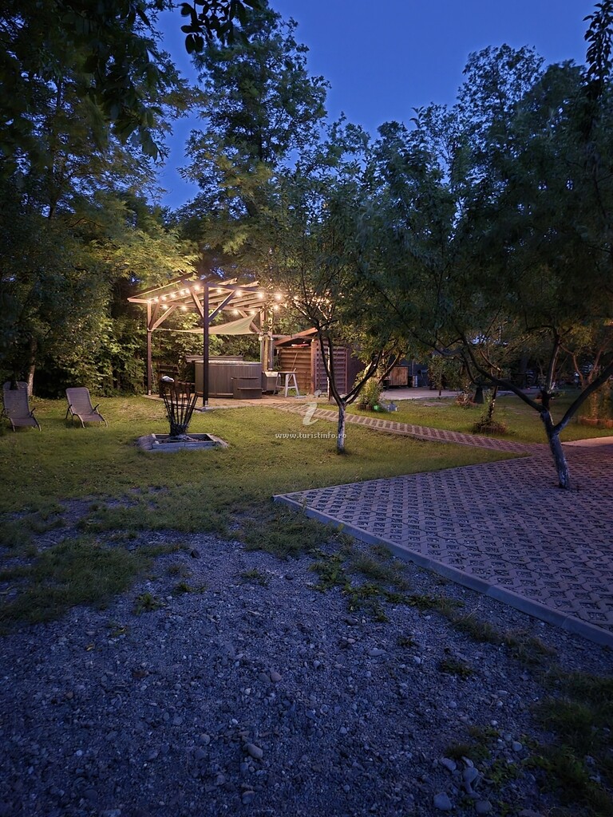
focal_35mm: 23
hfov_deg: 58.9
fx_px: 543
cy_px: 408
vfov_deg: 73.9
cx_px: 306
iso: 3200
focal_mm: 5.4
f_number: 1.8
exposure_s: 1/11.1
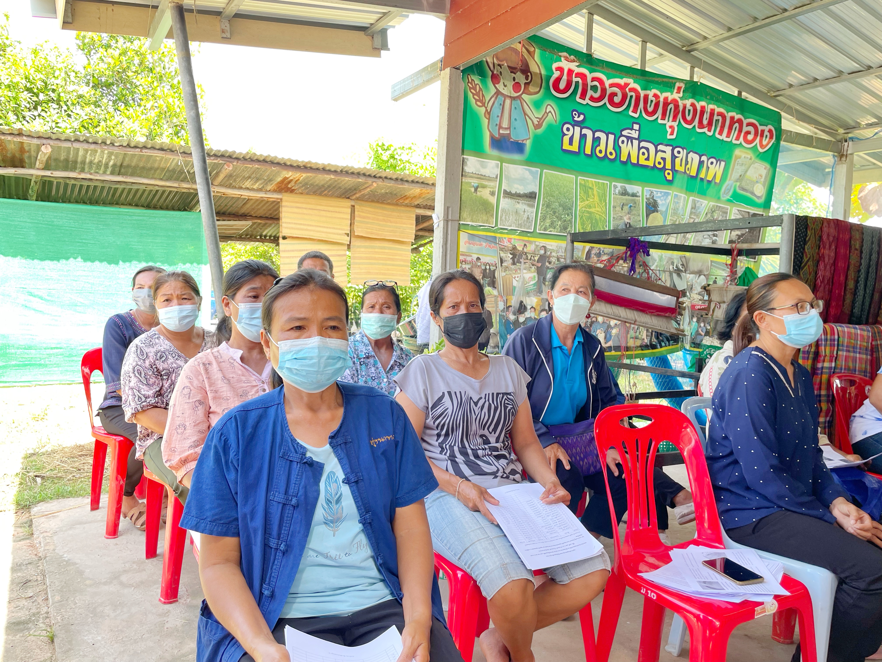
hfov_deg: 67.3
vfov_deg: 53.1
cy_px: 331
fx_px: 662
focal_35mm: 26
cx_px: 441
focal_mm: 4.2
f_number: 1.6
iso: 50
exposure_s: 1/121
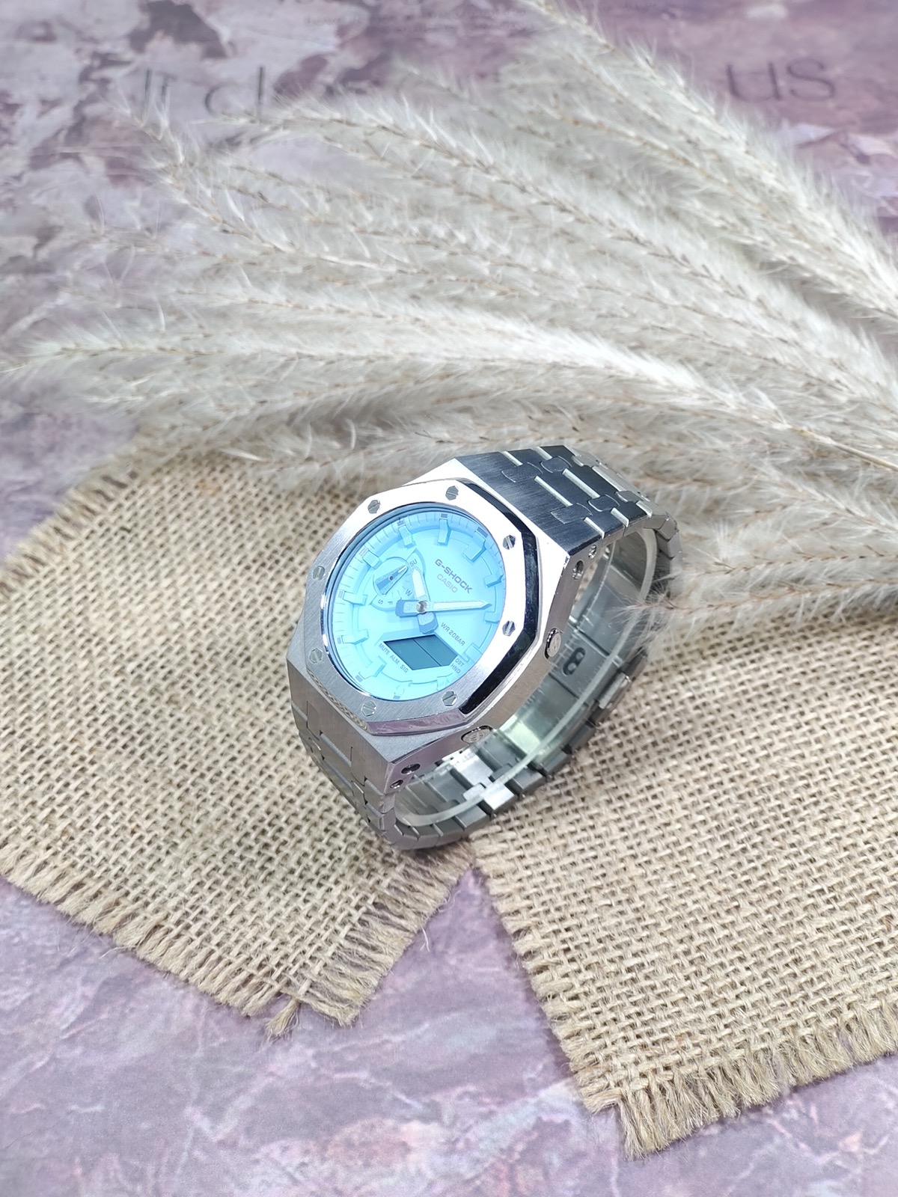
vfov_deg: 38.2
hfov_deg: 29.1
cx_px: 449
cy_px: 598
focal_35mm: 50
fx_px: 1729
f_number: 2.08
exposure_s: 1/50
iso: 54
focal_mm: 7.55
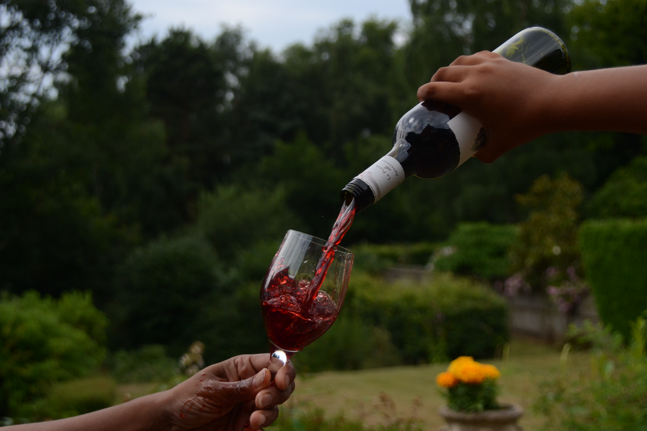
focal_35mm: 57
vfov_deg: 23.8
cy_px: 216
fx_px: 1024
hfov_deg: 35.1
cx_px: 324
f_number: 5
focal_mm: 38
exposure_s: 1/3200
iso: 400
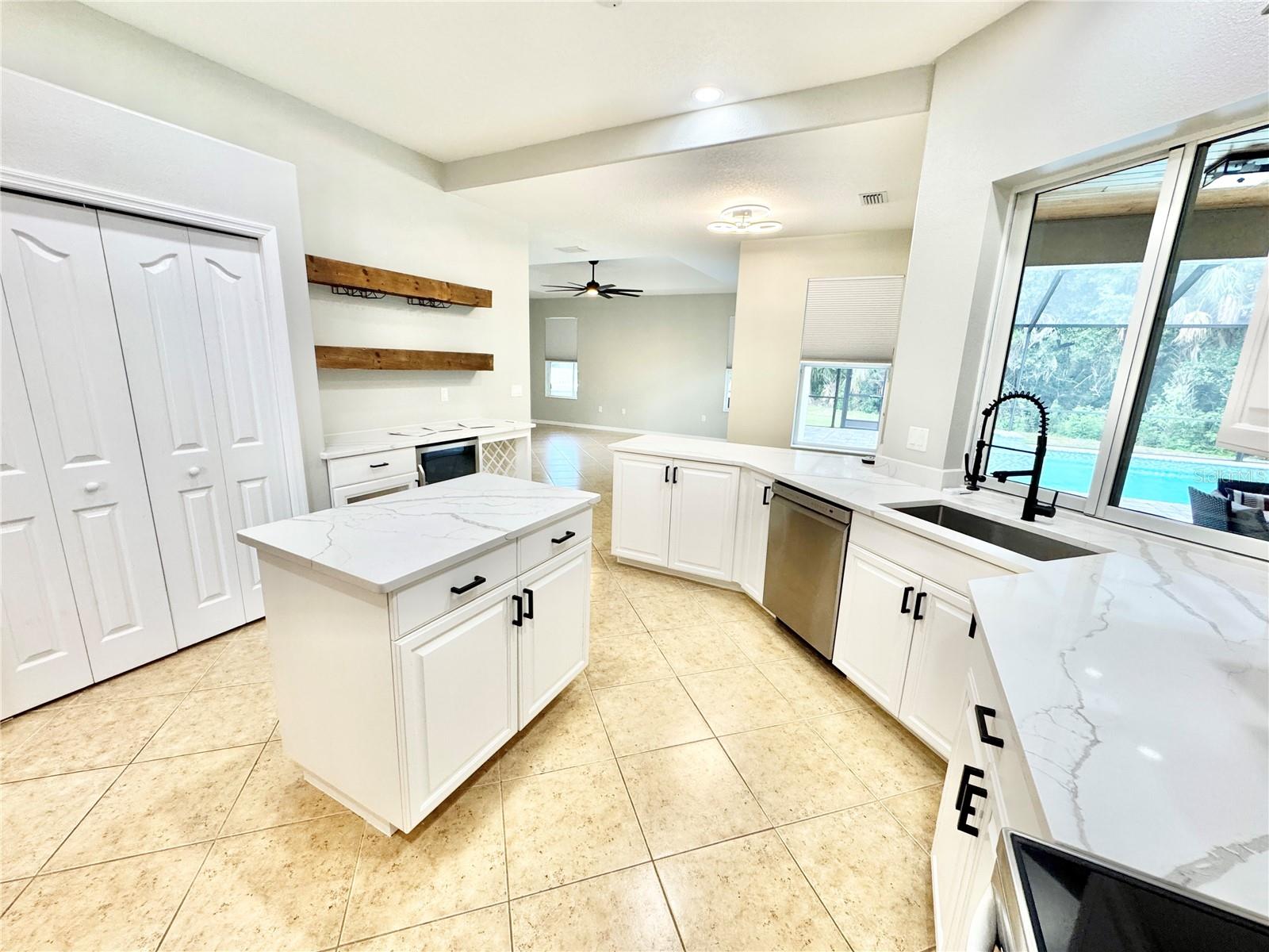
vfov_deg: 85.7
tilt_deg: -13.8
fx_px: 513
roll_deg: -2.1
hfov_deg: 102.1
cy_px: 476
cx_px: 634
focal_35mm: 14
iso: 200
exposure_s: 1/120
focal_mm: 2.22
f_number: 2.2
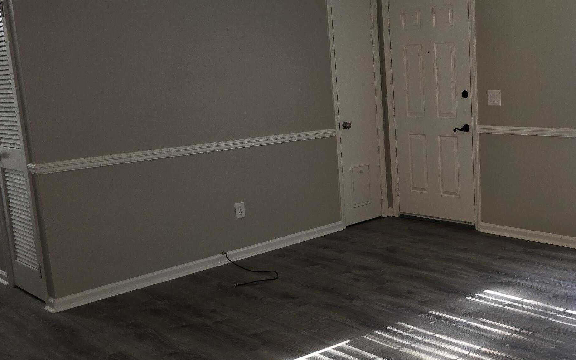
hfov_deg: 47.0
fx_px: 628
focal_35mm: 40
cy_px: 168
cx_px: 449
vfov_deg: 32.0
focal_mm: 6.3
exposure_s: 1/60
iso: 100
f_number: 1.7
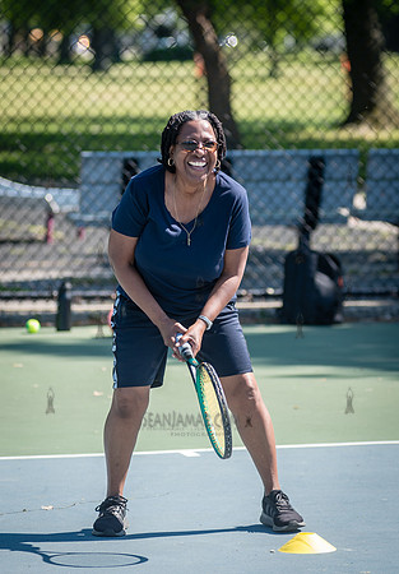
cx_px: 215
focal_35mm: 237
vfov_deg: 8.6
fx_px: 3821
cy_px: 278
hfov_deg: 6.0
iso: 200
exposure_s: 1/800
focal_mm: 155
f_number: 3.5
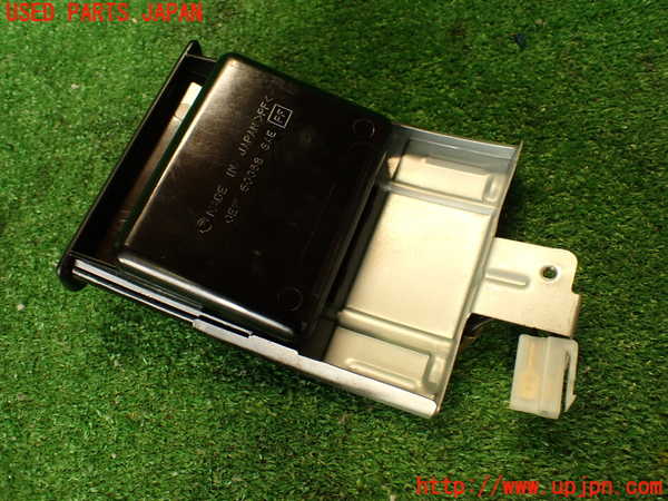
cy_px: 250
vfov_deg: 46.8
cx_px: 334
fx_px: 579
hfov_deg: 60.0
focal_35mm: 30
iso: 200
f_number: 2.3
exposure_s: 1/40
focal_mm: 5.4
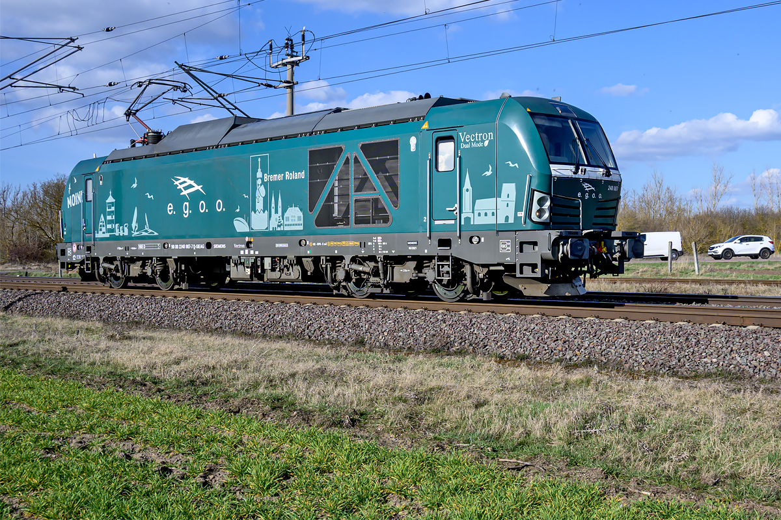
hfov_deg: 56.1
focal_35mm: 34
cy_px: 260
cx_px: 390
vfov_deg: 39.1
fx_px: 732
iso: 400
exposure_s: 1/1500
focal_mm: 22.5
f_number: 8
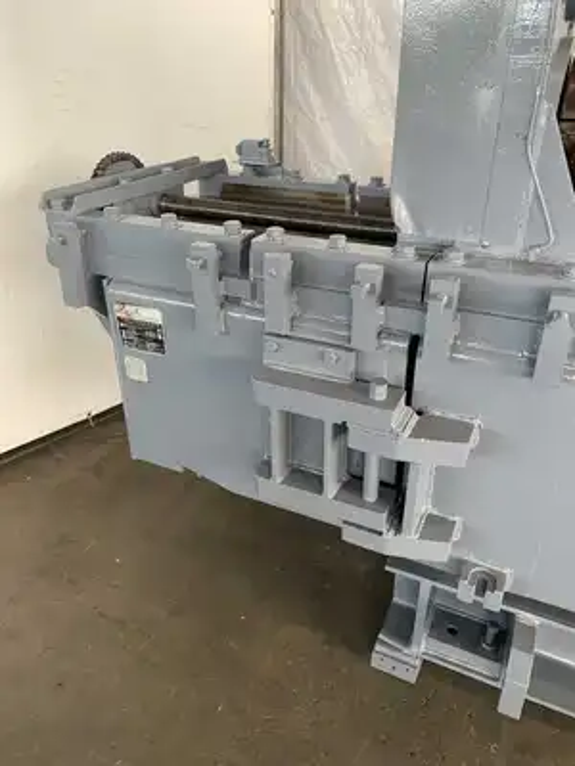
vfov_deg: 67.3
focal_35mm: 26
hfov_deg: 53.1
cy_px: 383
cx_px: 288
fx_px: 576
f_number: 1.8
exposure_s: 1/60
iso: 125
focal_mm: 4.25
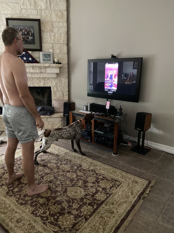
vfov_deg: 67.3
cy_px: 116
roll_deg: -0.6
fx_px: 174
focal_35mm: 26
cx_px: 87
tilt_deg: -13.8
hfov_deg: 53.1
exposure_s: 1/29
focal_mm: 4.25
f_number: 1.8
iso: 1000
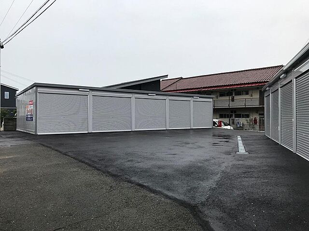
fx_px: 250
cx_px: 154
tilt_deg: -0.7
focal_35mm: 28
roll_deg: +0.7
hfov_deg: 63.4
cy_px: 116
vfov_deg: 49.7
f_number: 1.8
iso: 20
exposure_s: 1/1996
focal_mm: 3.99
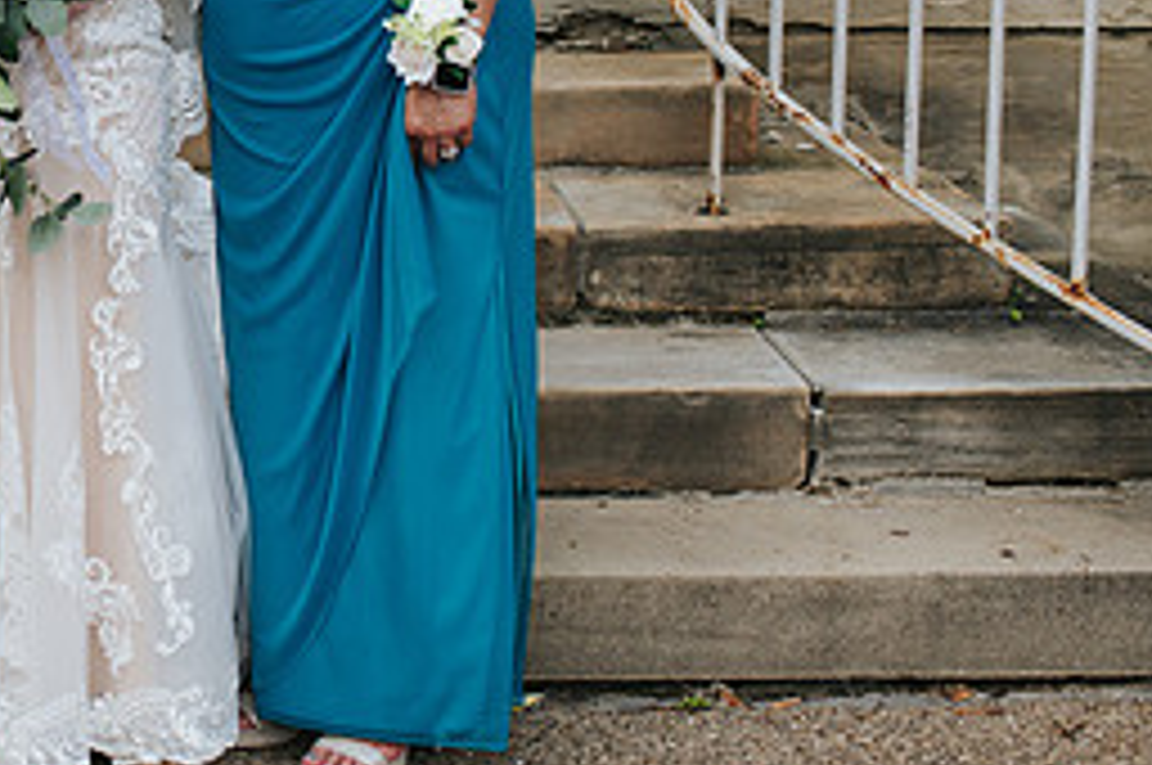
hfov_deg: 21.8
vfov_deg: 15.3
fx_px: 2812
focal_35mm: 88
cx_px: -140
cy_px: 52
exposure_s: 1/500
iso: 220
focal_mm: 35
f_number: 3.5
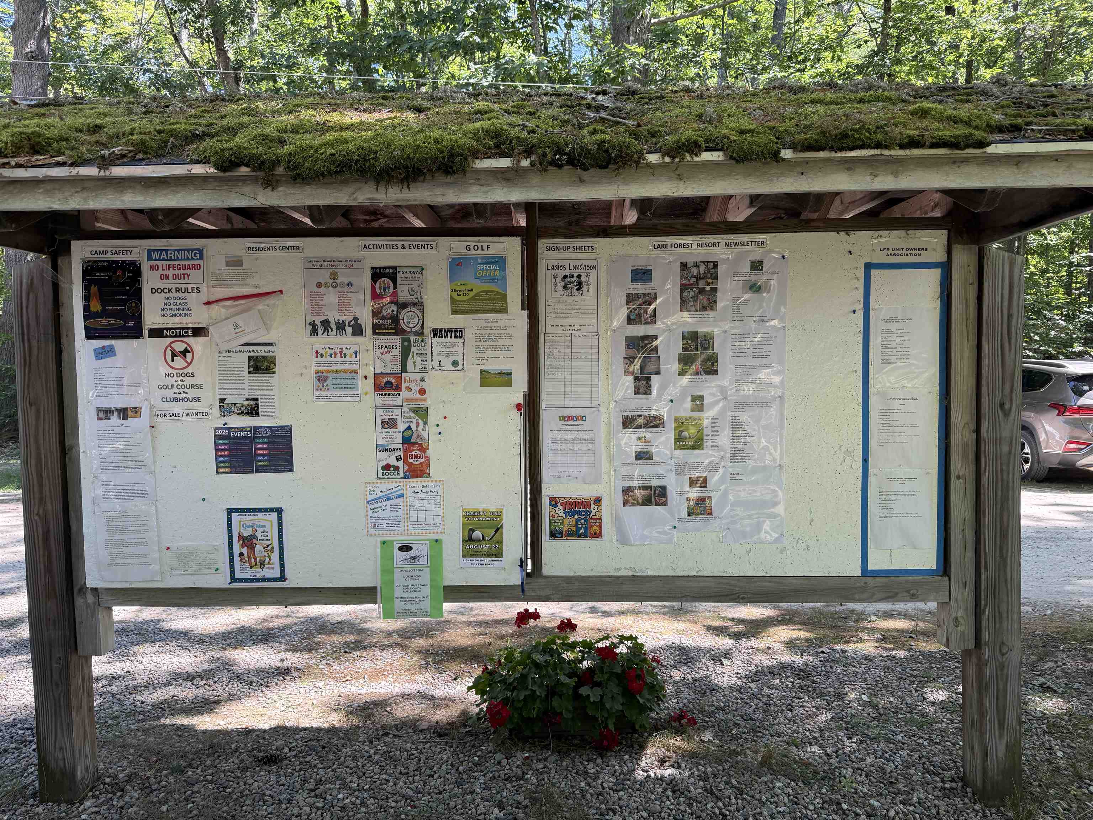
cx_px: 546
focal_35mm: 24
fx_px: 758
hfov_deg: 71.6
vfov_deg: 56.8
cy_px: 410
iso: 100
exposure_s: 1/345
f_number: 1.78
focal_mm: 6.76
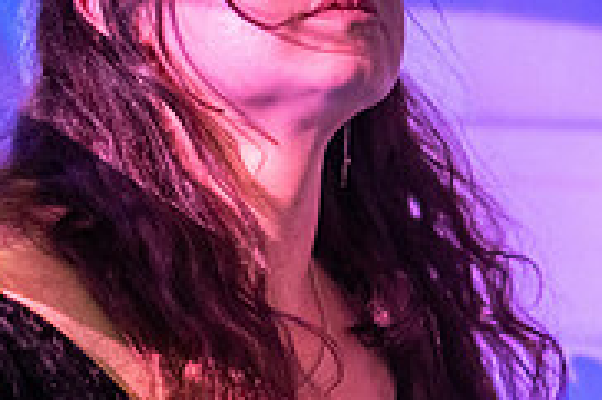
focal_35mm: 179
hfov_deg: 11.5
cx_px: 148
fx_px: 2991
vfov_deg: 7.7
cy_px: 221
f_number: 1.8
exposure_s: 1/320
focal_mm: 50
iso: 3200
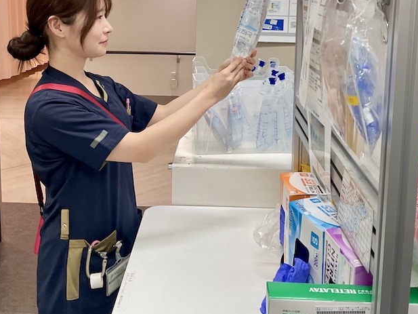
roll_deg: -0.6
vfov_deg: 30.2
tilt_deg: -9.1
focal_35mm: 47
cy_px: 68
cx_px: 200
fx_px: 568
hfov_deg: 40.4
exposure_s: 1/120
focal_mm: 3
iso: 64
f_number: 1.8
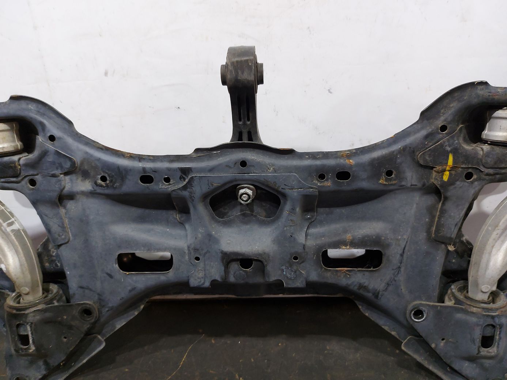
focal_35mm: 24
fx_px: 351
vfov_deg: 56.8
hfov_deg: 71.6
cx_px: 254
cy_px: 190
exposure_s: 1/50
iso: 160
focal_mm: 5.23
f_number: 1.8
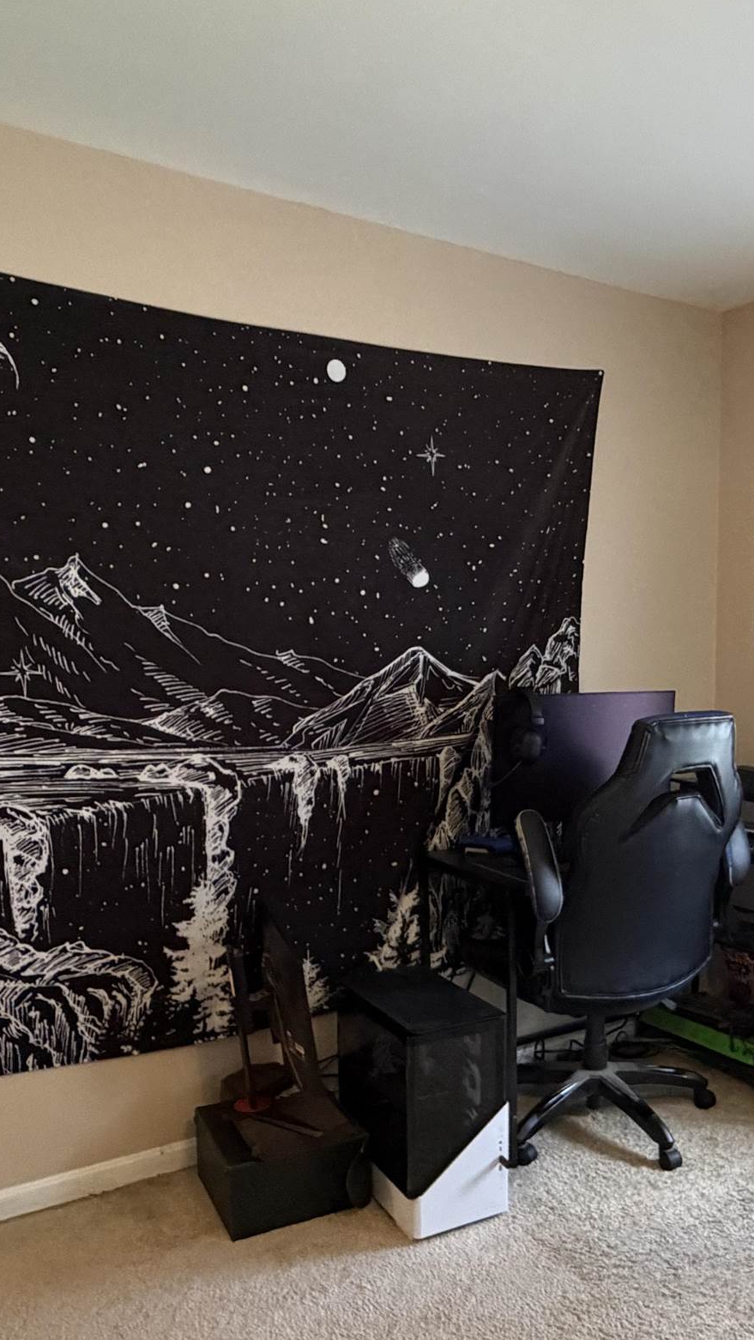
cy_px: 788
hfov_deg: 37.6
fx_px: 1066
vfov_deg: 63.8
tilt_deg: -7.5
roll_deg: -0.3
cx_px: 599
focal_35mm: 30
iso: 640
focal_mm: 2.22
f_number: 2.2
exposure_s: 1/60
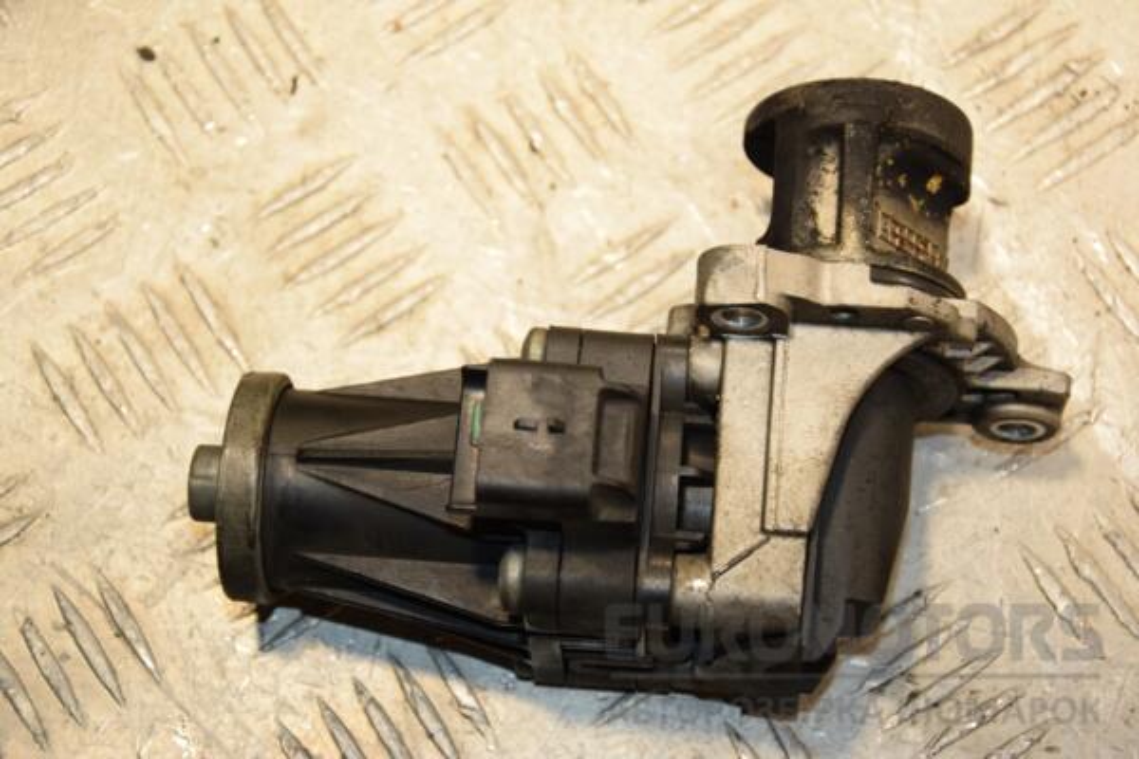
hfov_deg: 23.4
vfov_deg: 15.7
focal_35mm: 87
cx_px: 570
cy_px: 380
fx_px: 2752
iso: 800
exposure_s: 1/200
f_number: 5.6
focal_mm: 58
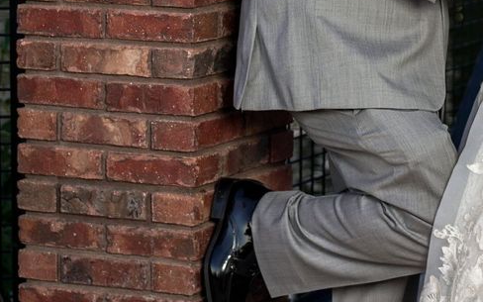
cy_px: -43
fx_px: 1856
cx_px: 513
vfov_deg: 9.2
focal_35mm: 141
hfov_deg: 14.5
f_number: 2.5
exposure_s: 1/125
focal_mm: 45
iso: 100
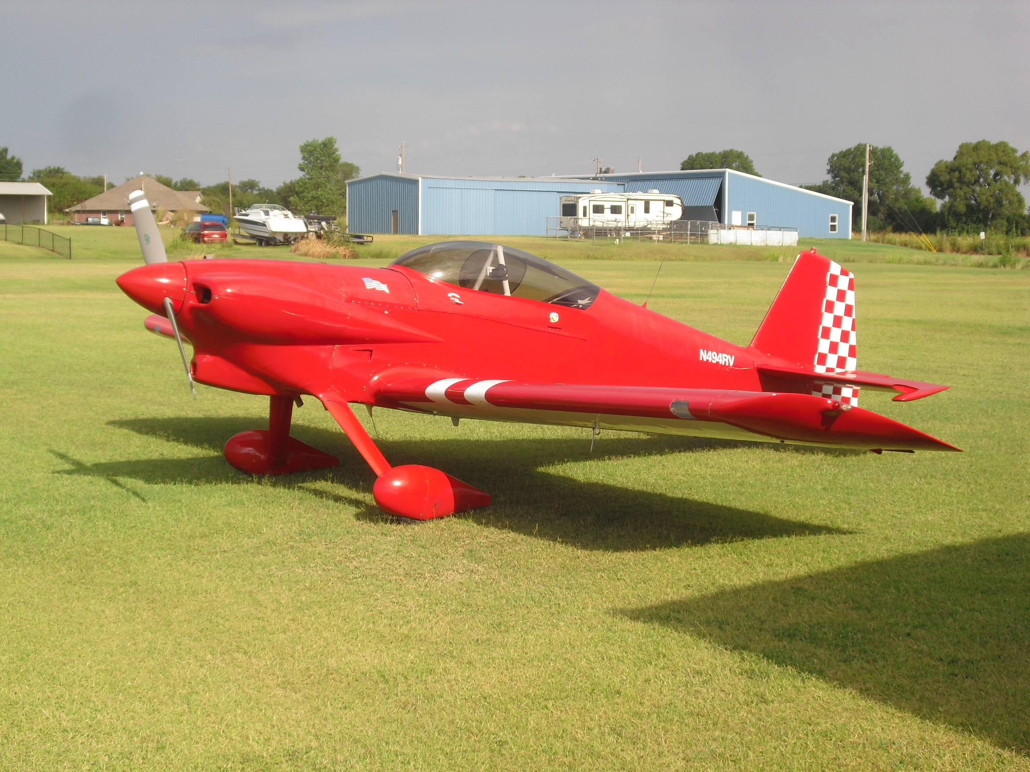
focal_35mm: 53
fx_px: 1577
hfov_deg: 36.2
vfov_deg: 27.5
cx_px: 515
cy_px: 386
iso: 64
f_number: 3.8
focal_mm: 9.4
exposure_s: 1/640
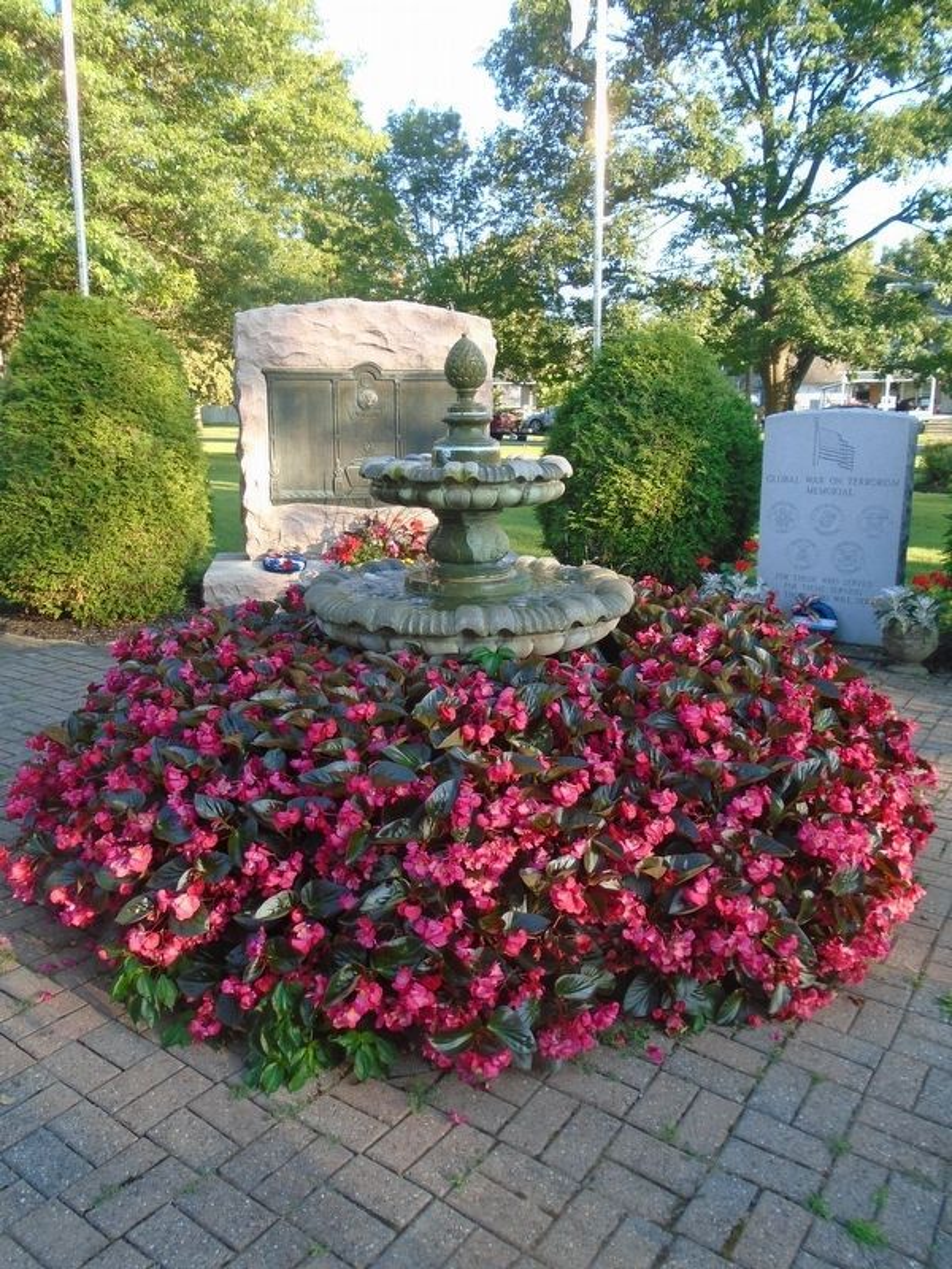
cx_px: 476
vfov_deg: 67.3
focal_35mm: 26
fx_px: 953
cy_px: 634
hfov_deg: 53.1
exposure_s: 1/100
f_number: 3.2
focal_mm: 4.6
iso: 100
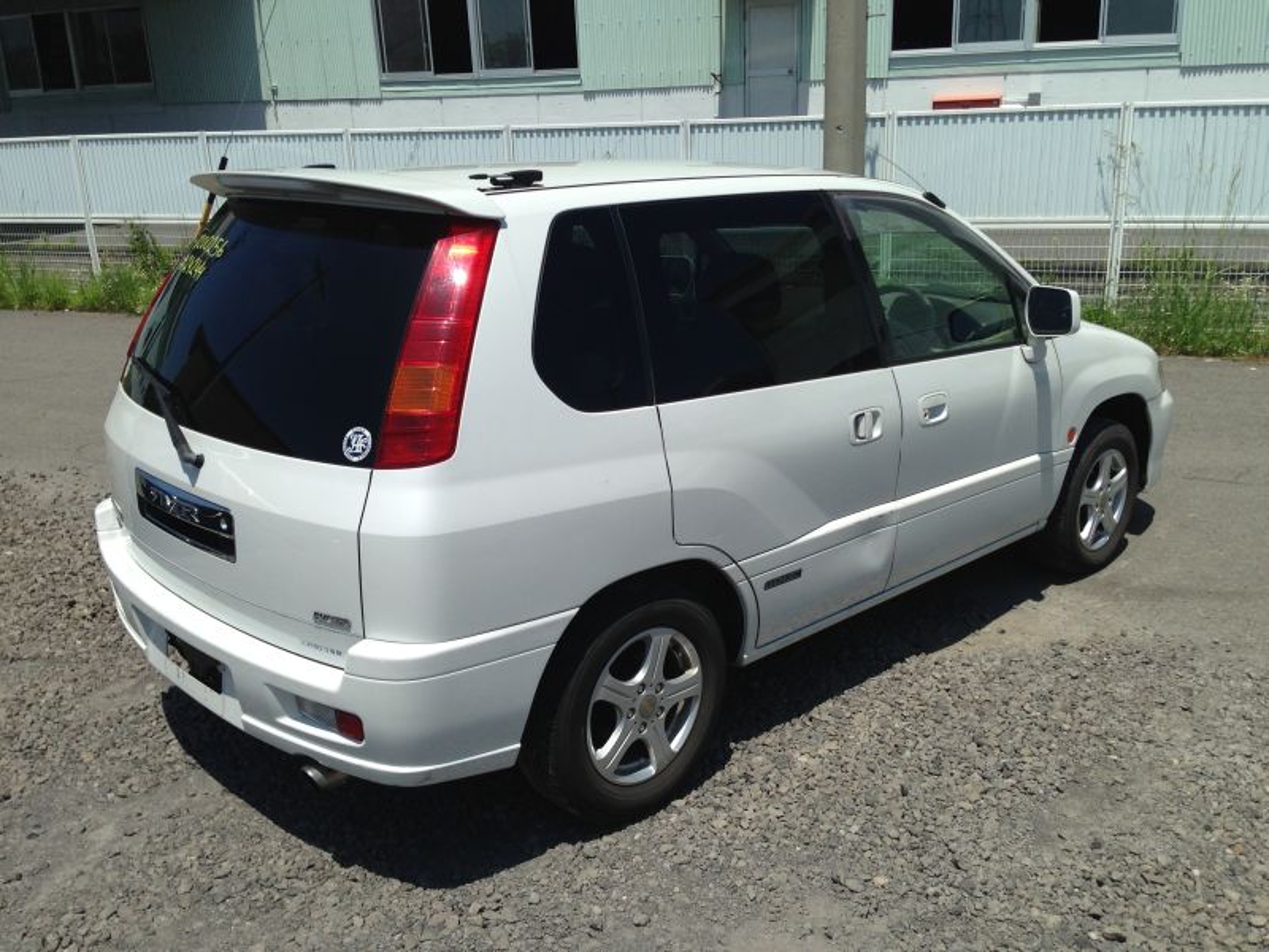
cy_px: 476
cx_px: 634
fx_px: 1210
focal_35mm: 33
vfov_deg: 42.9
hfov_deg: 55.4
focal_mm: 4.12
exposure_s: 1/2358
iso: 50
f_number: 2.4
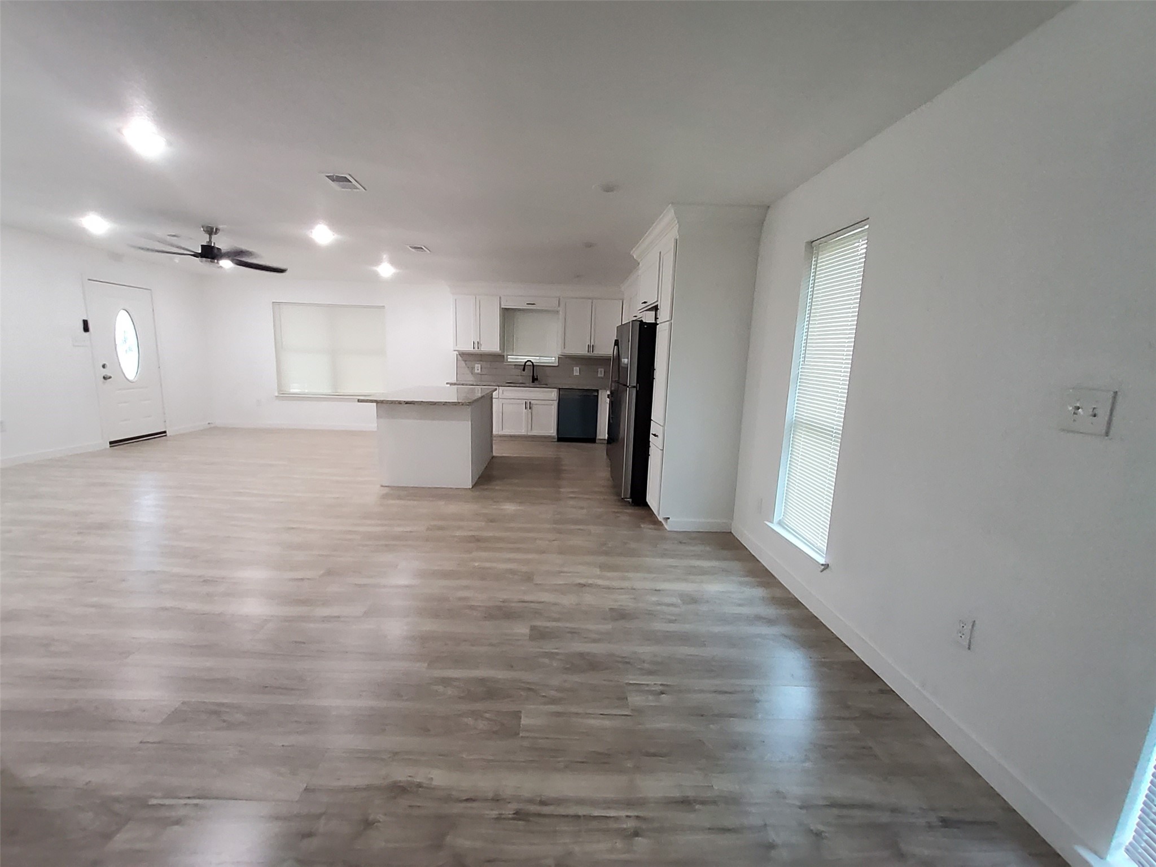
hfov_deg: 106.2
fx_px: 434
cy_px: 434
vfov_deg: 89.9
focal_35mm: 13
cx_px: 578
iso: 250
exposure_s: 1/40
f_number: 2.2
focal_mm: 1.13
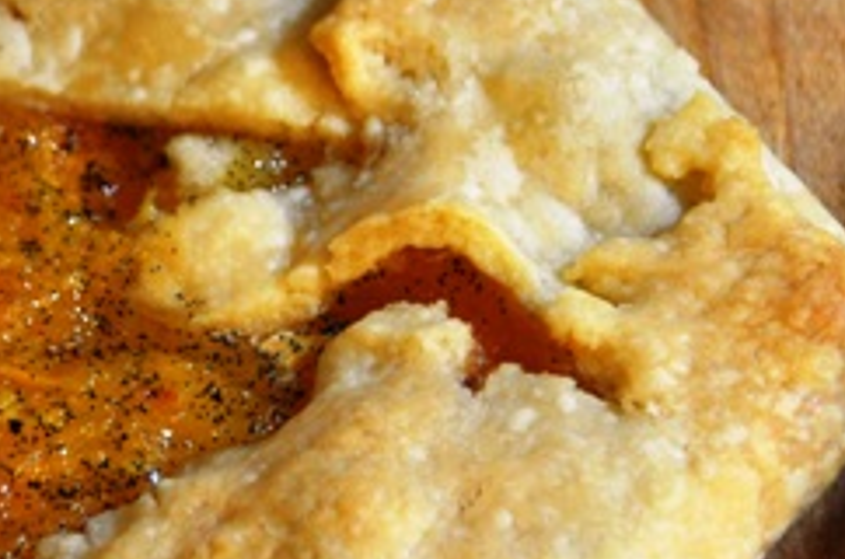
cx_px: 409
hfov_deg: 13.0
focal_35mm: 159
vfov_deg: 8.6
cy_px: 470
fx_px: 3722
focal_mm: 40
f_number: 5.3
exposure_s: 1/30
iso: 900
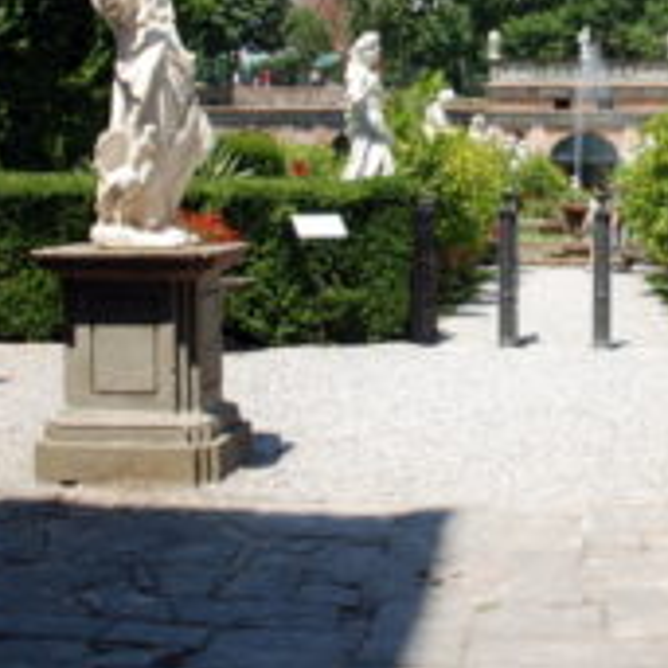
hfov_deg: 25.2
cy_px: 143
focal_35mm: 67
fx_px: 1463
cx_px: 559
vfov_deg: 25.3
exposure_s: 1/50
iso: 100
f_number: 16
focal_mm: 18
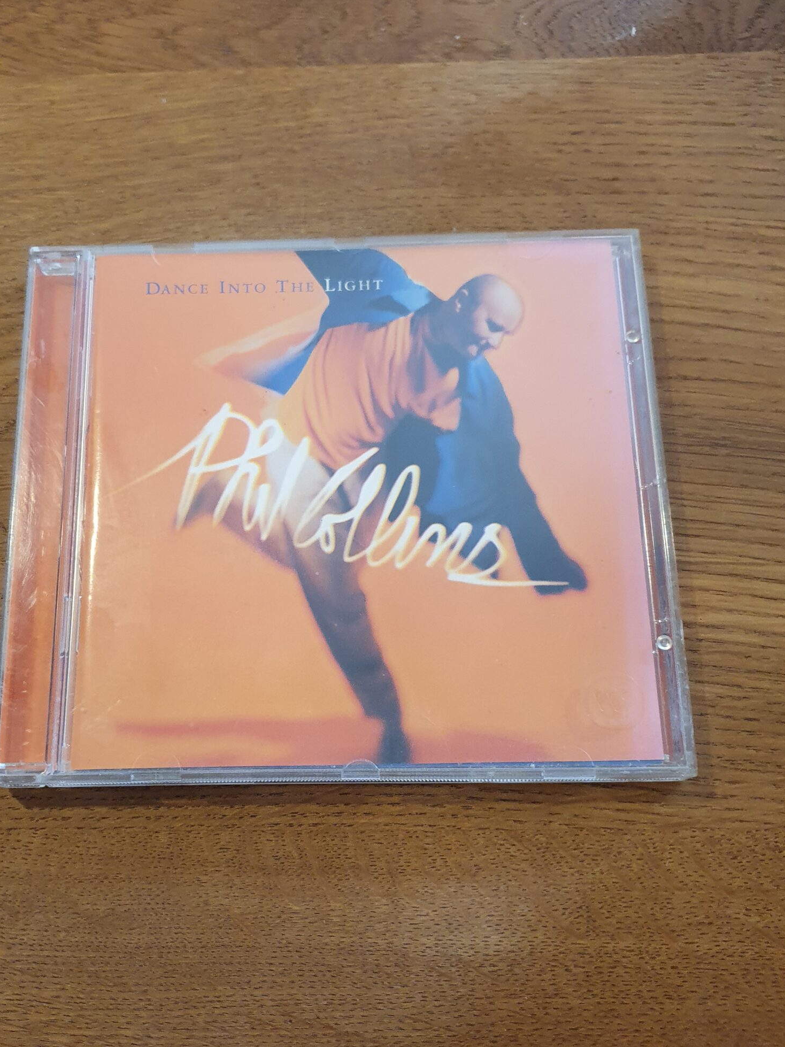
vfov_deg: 53.8
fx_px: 1028
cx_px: 313
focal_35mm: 34
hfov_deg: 41.6
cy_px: 581
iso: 320
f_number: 1.5
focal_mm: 4.32
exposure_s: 1/50
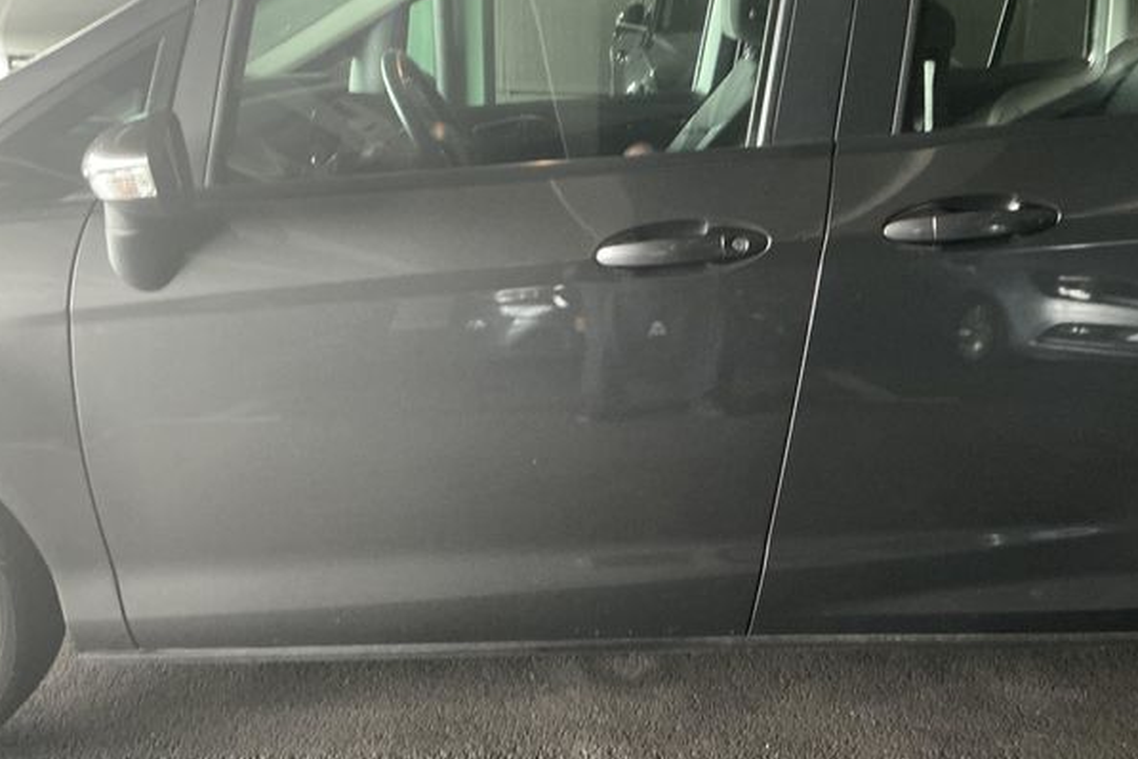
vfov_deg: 34.2
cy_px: 359
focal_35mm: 39
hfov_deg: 49.4
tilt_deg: -18.7
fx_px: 1233
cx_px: 658
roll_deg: -1.3
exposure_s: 1/30
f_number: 1.8
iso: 500
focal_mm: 3
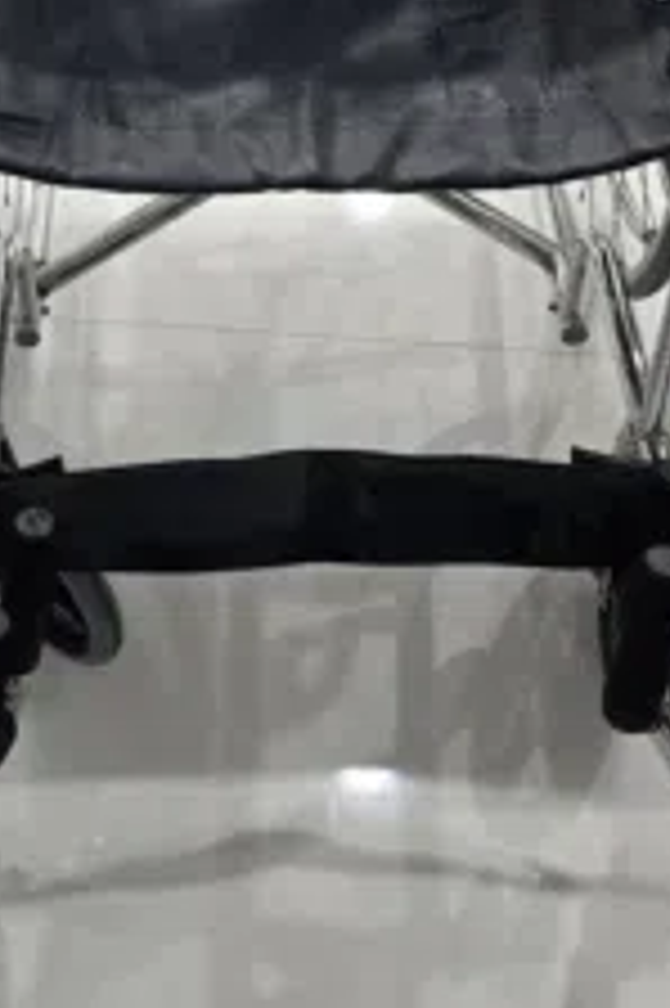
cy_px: 110
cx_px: 162
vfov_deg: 33.3
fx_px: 1594
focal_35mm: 57
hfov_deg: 23.5
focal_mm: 6.3
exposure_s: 1/100
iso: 125
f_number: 1.7
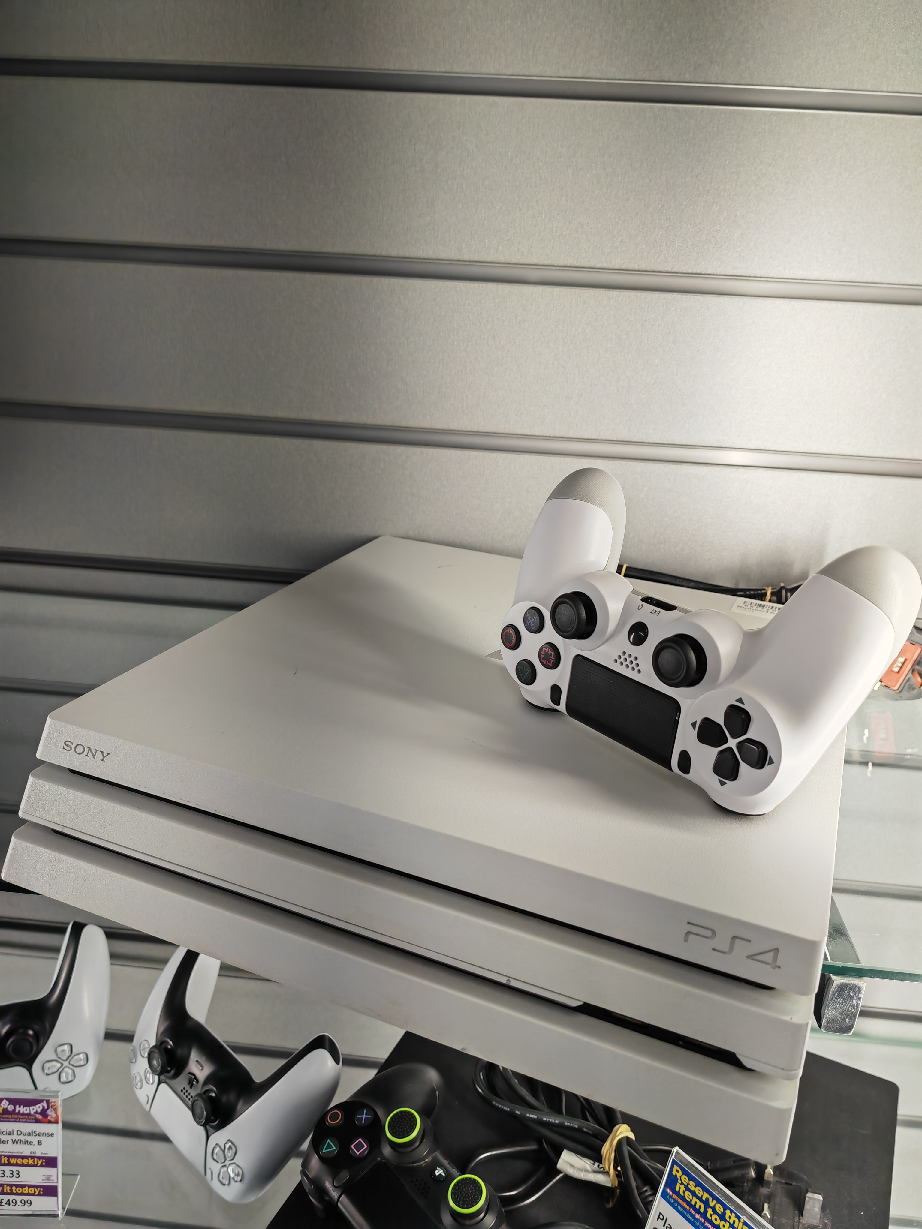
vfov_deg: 65.3
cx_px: 461
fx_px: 959
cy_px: 614
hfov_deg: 51.4
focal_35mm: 27
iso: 50
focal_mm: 5.53
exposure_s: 1/240
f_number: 1.8
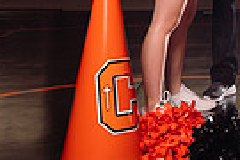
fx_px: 733
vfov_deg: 10.8
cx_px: 215
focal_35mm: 110
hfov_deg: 18.3
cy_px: -206
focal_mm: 33
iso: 200
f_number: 7.1
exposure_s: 1/200
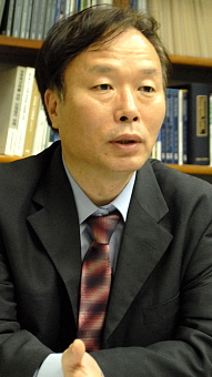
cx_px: 101
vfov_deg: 24.5
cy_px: 196
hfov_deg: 13.9
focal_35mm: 87
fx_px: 870
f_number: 5
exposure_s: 1/40
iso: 1000
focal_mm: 42
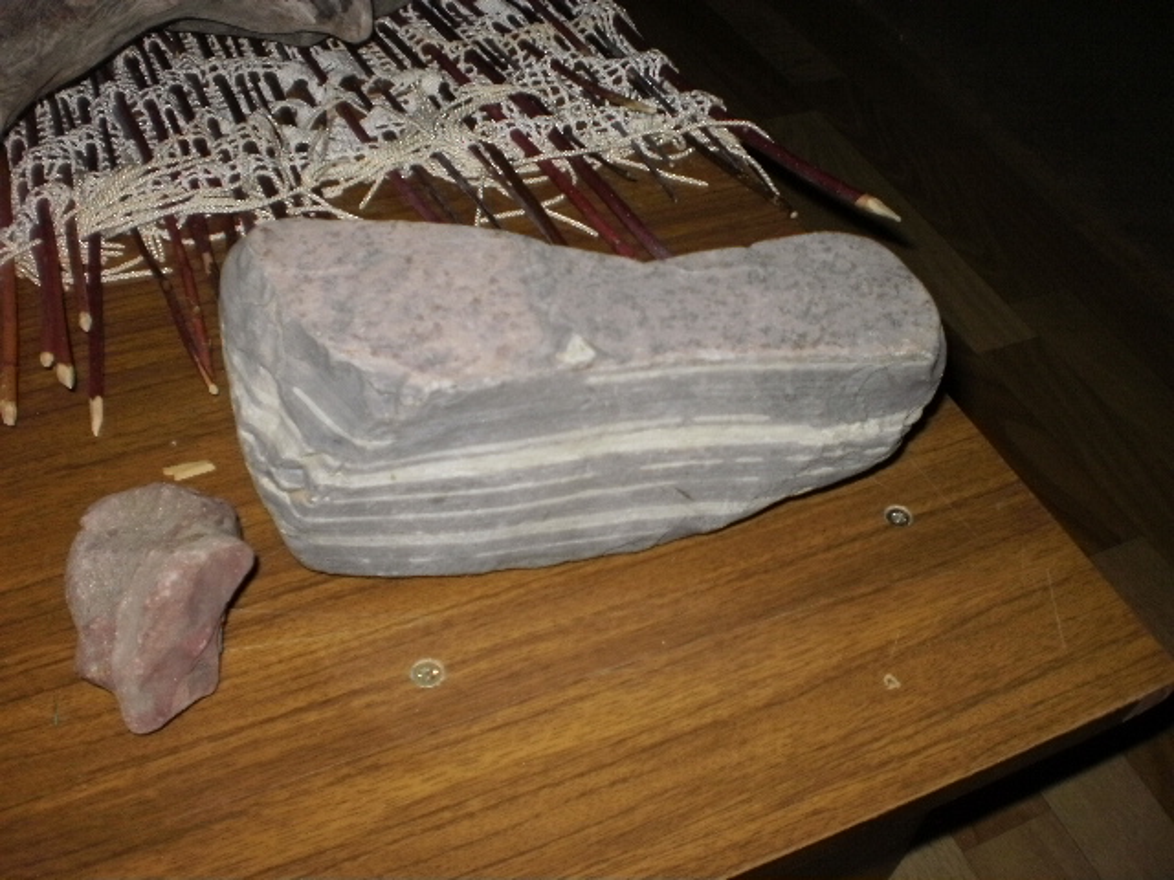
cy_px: 440
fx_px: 1289
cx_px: 587
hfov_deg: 49.0
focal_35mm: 38
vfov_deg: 37.7
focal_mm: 6.3
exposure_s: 1/30
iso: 125
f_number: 3.1
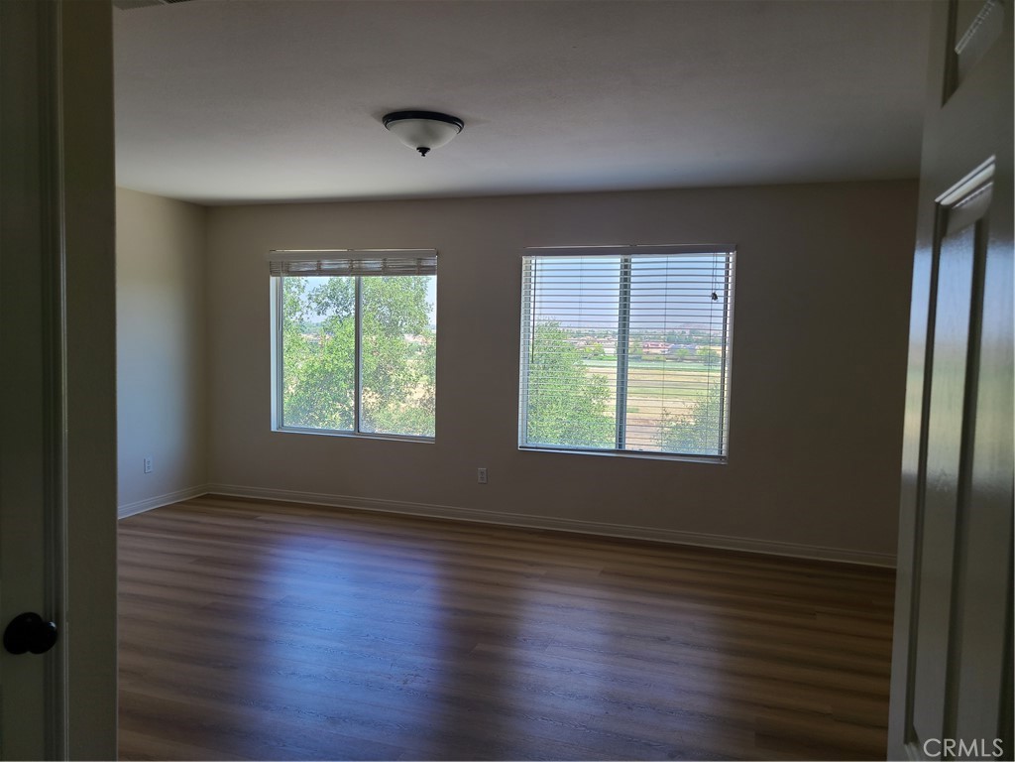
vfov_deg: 53.1
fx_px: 762
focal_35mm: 26
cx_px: 508
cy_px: 381
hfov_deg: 67.3
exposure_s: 1/252
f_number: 1.8
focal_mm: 5.4
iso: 40
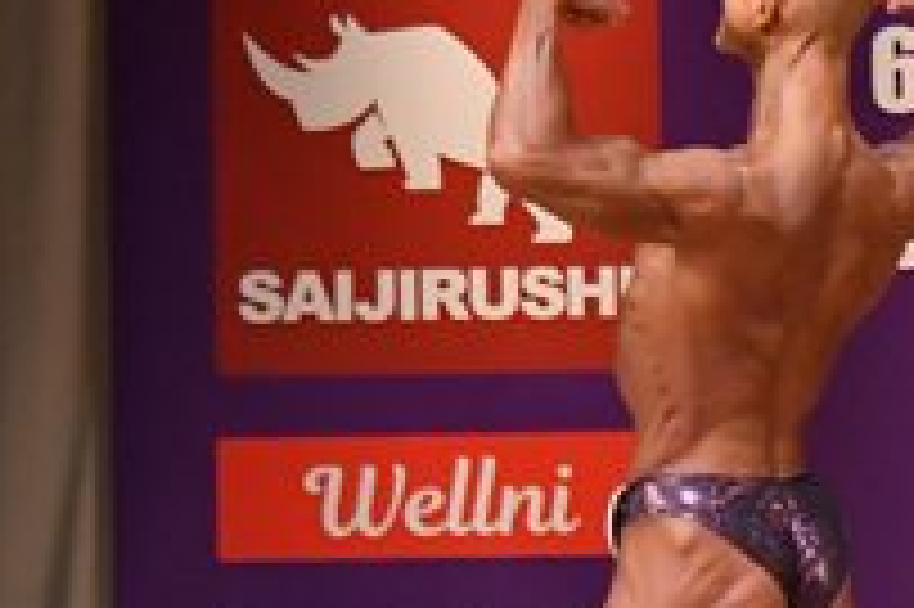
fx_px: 17707
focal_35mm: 698
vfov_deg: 2.0
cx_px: 1592
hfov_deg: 2.9
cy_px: 360
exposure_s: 1/400
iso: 4500
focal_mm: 122
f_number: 5.6
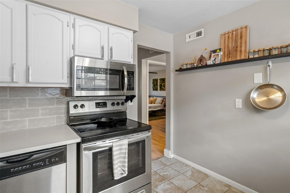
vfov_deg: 67.4
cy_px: 96
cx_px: 145
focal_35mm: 18
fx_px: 145
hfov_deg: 90.0
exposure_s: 2.5
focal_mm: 18
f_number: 8
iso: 320
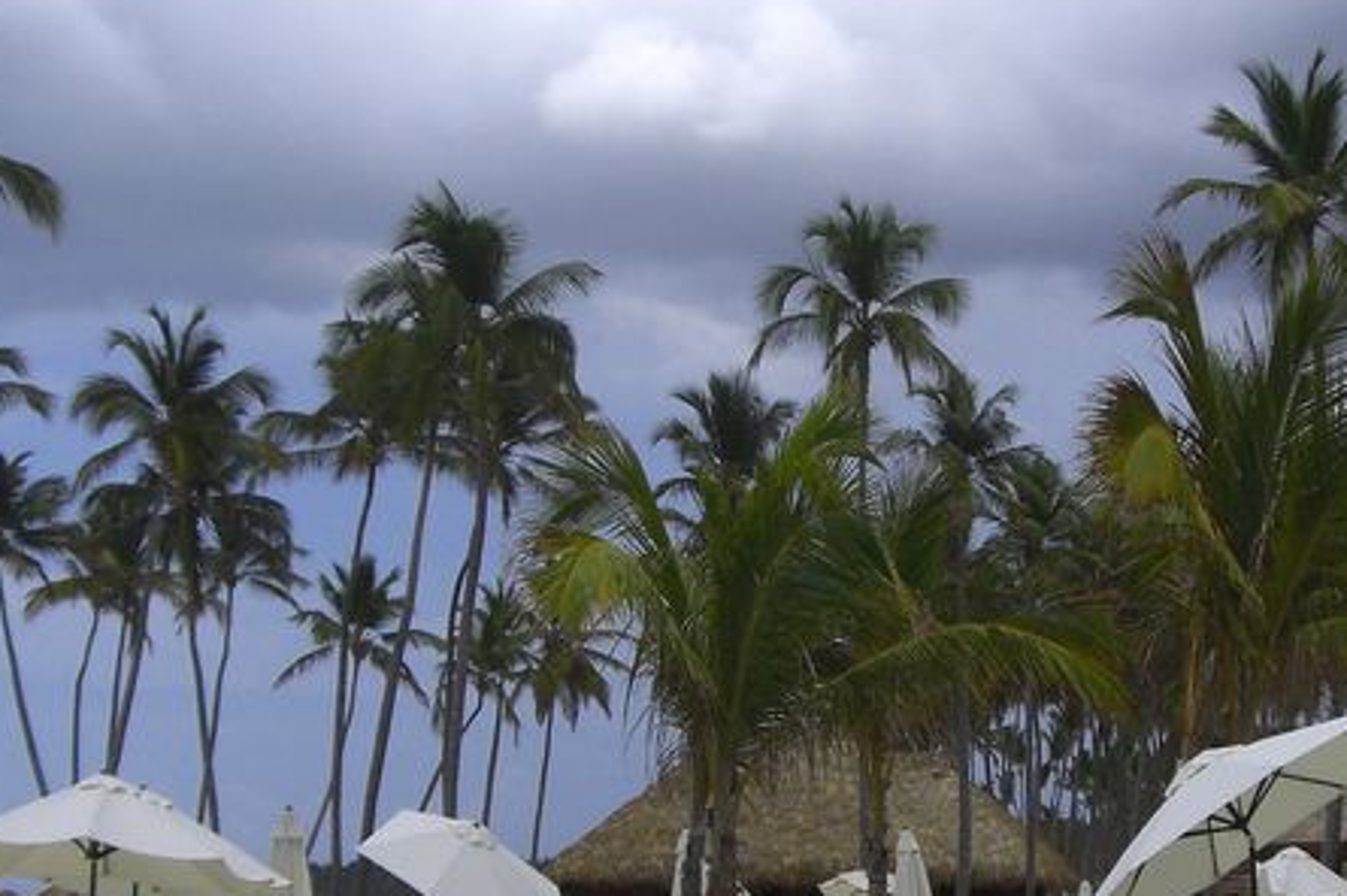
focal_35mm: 91
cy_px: 587
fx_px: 3402
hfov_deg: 22.2
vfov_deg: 15.0
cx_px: 996
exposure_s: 1/250
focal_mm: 6.2
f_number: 8
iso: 64
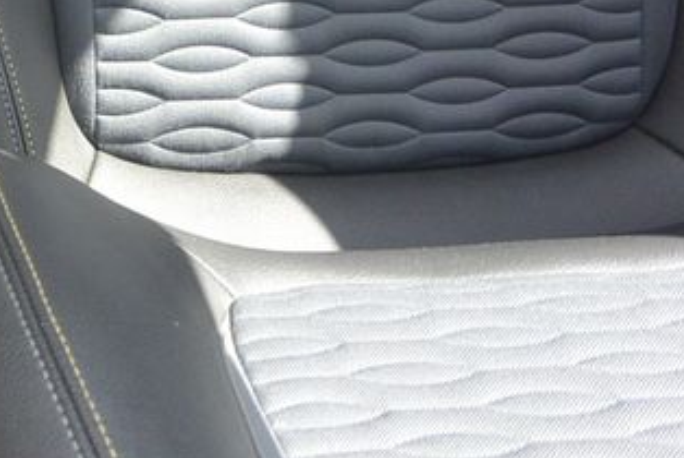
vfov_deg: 13.2
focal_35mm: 101
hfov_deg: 17.8
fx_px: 1921
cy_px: -114
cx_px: -379
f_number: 3.8
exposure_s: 1/200
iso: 200
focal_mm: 11.8
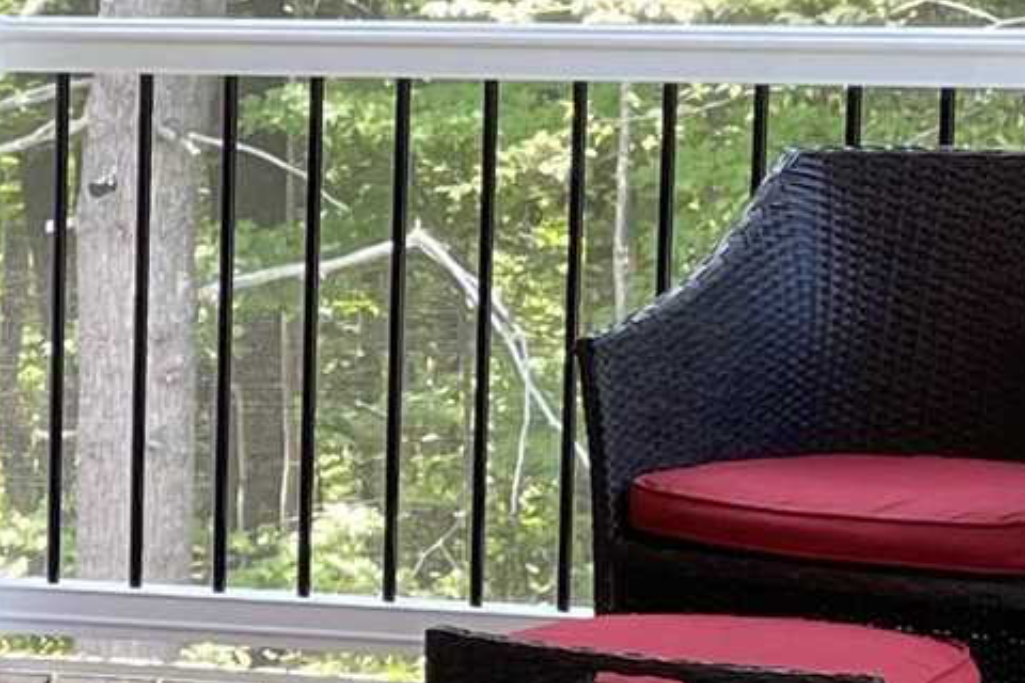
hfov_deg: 10.9
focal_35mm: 173
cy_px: 322
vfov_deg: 7.9
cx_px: -1012
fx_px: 4925
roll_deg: +0.5
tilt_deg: -7.5
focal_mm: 5.1
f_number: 1.6
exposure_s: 1/121
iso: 100
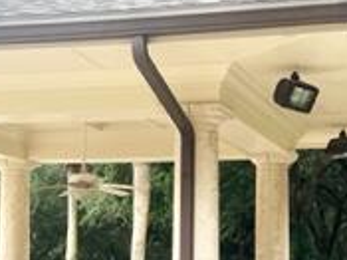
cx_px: 167
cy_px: 212
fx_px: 952
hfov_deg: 20.7
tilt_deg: +4.4
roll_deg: -0.1
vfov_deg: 15.4
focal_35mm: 95
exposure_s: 1/965
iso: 50
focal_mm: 5.7
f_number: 1.5
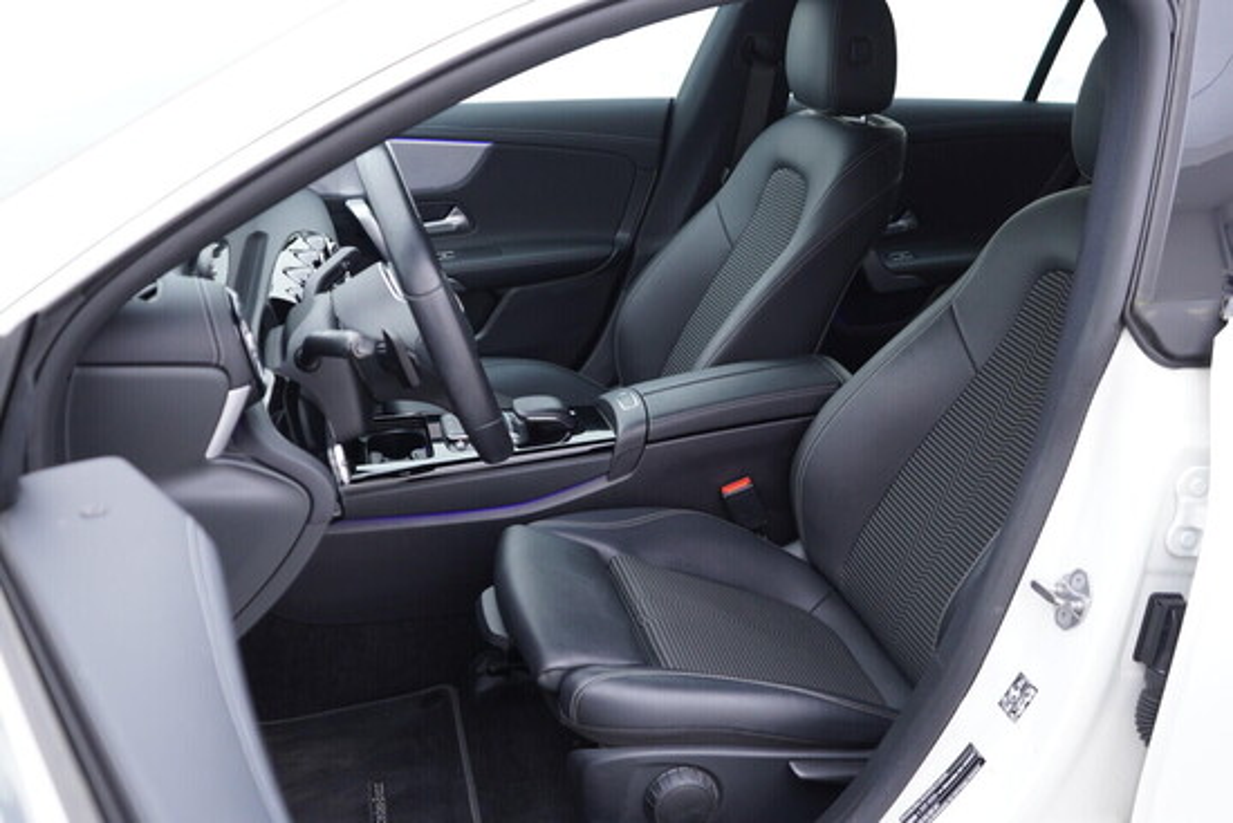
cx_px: 616
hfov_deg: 53.1
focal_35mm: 36
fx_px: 1233
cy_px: 412
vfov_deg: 36.9
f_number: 2.8
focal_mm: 24
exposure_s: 1/40
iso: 160
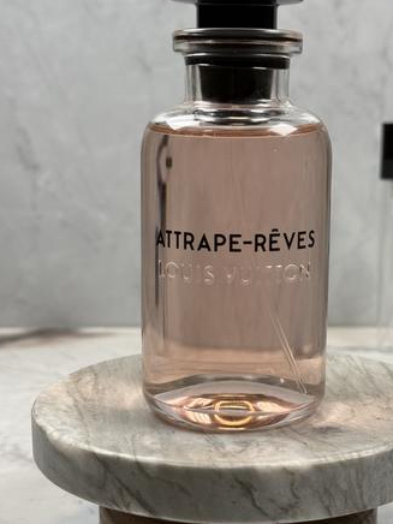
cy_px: 292
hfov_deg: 22.2
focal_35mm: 66
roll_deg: -0.6
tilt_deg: -10.3
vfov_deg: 29.4
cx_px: 252
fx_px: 999
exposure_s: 1/120
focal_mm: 6.76
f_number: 1.78
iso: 64
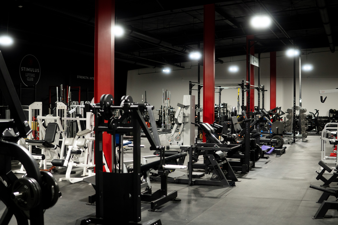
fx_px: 422
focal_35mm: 45
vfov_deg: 29.9
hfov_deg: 43.6
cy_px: 112
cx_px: 169
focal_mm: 30
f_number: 2.2
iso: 800
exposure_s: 1/160
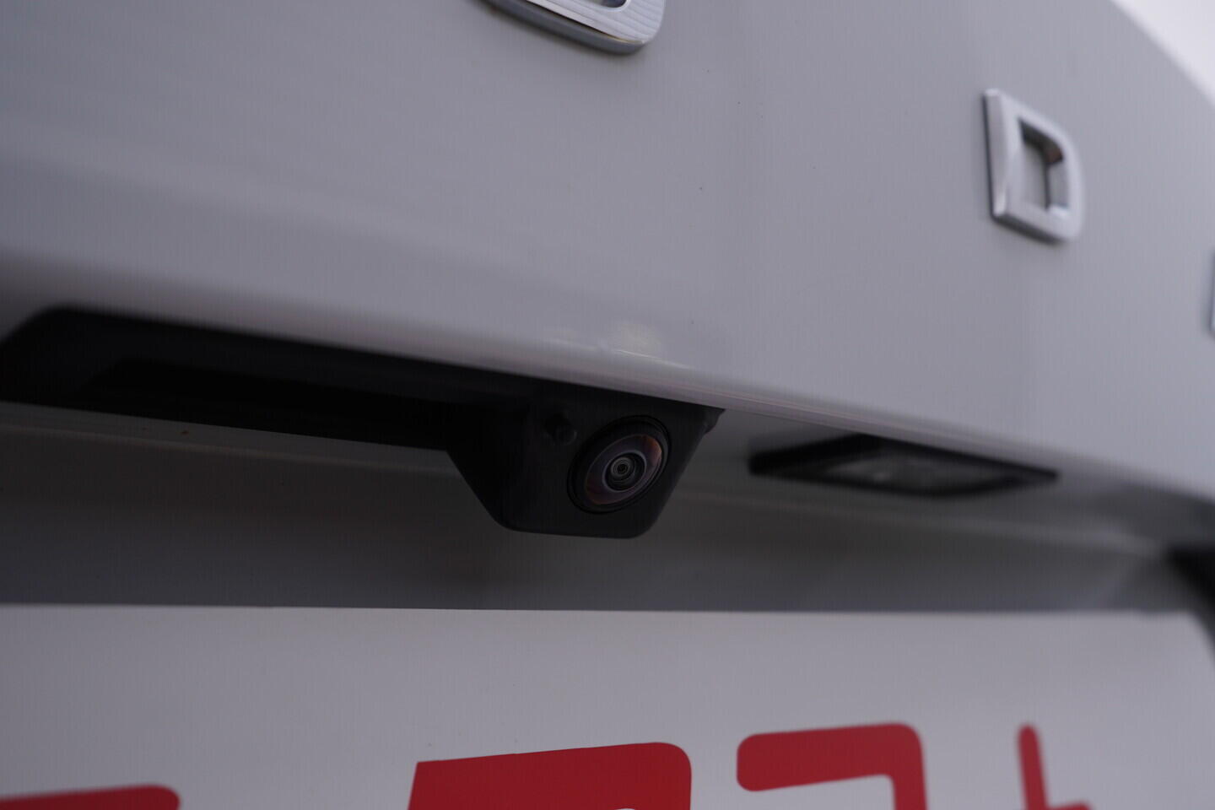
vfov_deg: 36.9
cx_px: 608
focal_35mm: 36
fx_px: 1215
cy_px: 405
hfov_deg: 53.1
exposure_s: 1/80
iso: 125
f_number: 4
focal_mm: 24
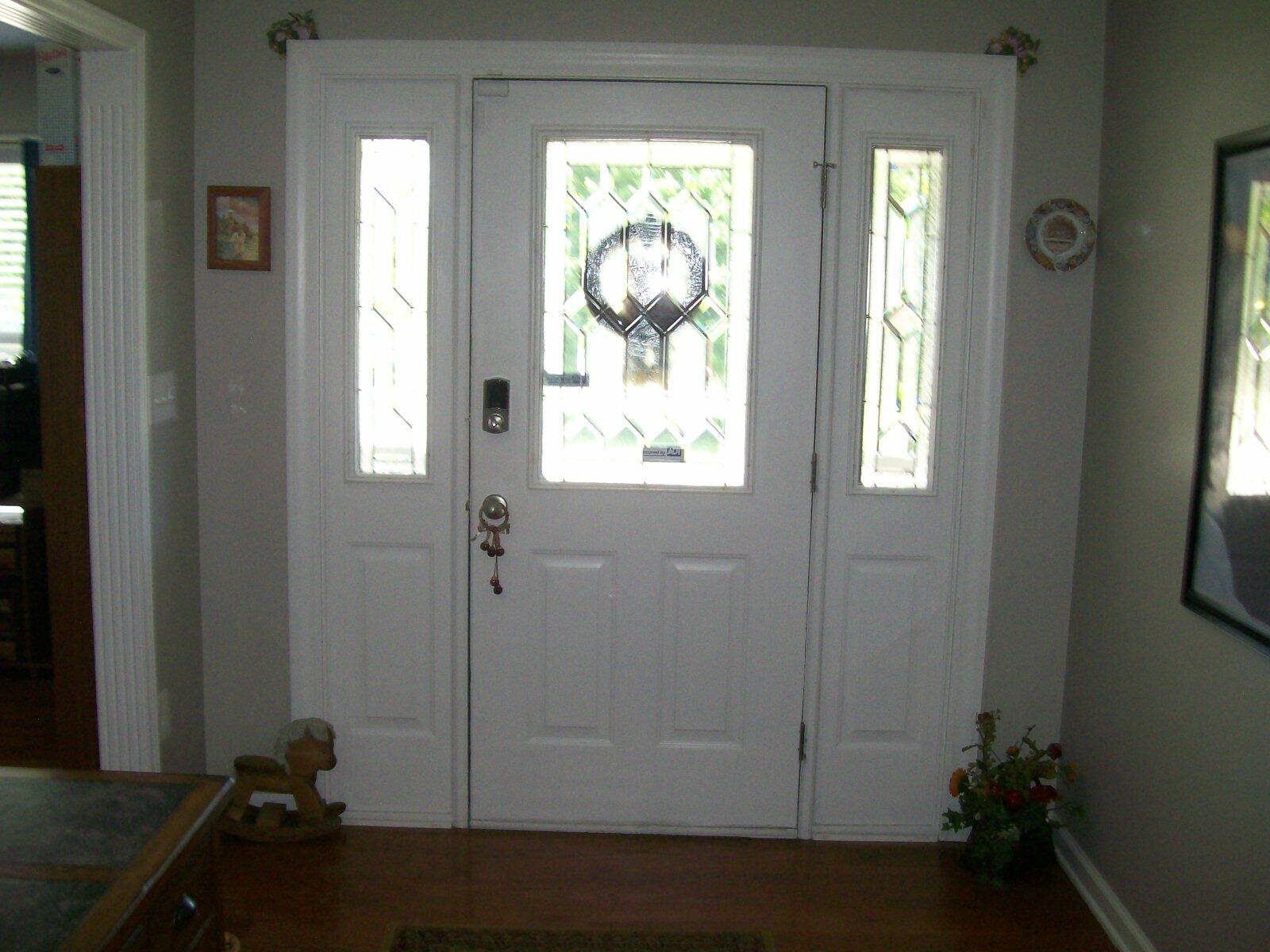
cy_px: 476
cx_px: 635
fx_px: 1321
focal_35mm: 36
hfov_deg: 51.4
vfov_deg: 39.7
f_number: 2.7
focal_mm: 6
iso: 140
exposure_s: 1/64
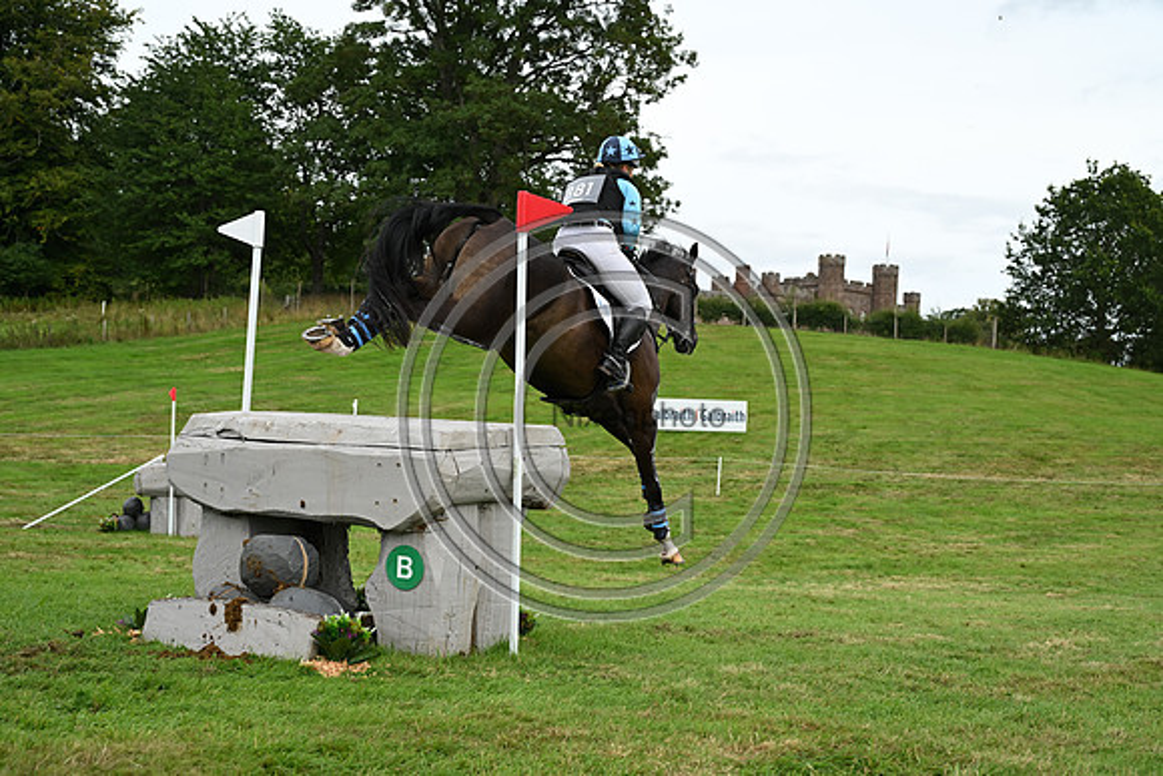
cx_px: 582
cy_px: 388
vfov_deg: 28.1
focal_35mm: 48
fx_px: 1551
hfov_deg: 41.1
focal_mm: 48
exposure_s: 1/1250
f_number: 4.5
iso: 450
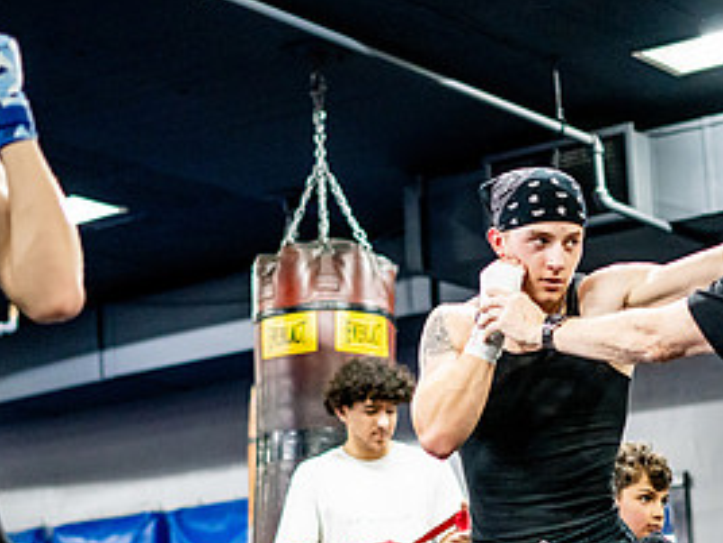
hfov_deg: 18.9
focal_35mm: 104
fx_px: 2172
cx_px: 448
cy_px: 385
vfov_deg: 14.2
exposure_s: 1/500
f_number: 1.8
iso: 5000
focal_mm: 50
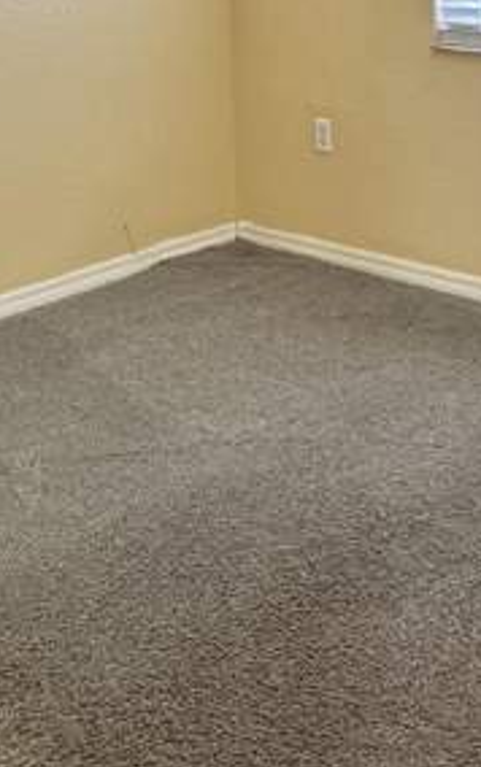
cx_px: 170
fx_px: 1298
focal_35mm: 62
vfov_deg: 31.4
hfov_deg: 20.9
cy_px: 78
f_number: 1.6
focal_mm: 5.96
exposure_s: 1/60
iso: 250
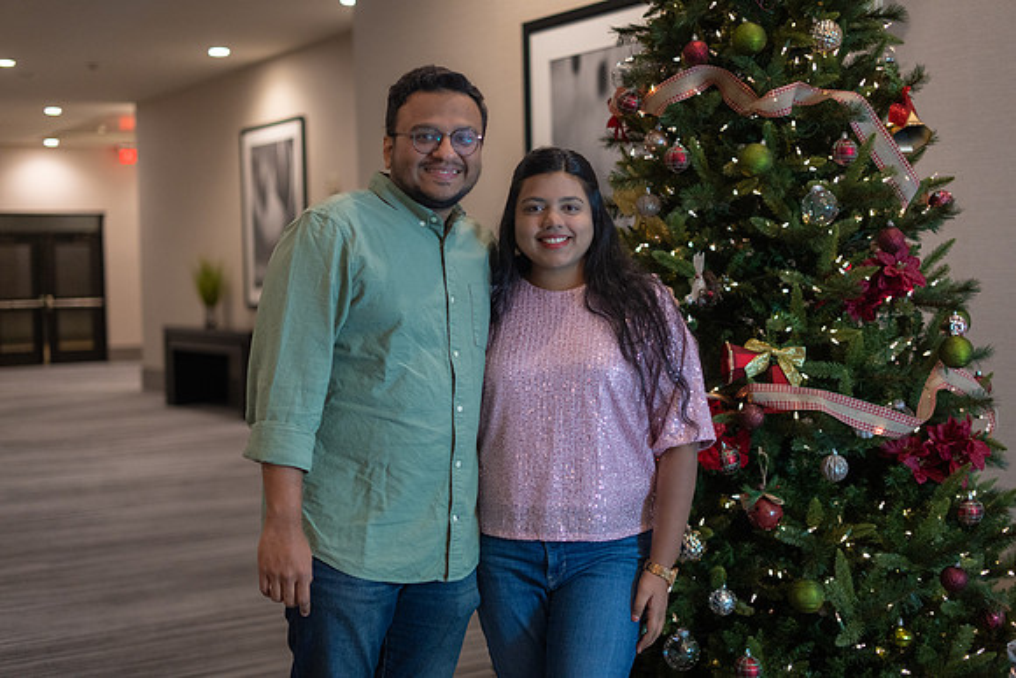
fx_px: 1411
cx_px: 508
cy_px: 339
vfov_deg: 27.0
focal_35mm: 50
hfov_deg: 39.6
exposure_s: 1/320
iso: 1250
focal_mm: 50
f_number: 1.8
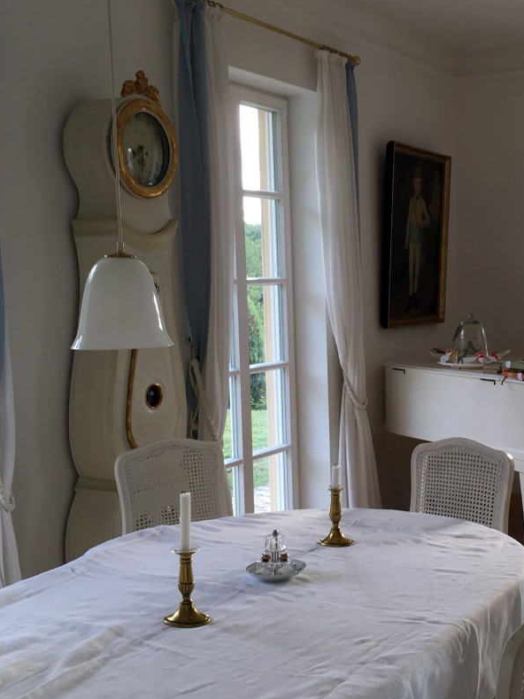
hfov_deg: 29.0
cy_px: 350
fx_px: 989
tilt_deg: -5.2
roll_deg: +1.9
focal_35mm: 49
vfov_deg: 38.9
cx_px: 420
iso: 25
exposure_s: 1/50
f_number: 2.2
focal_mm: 4.15
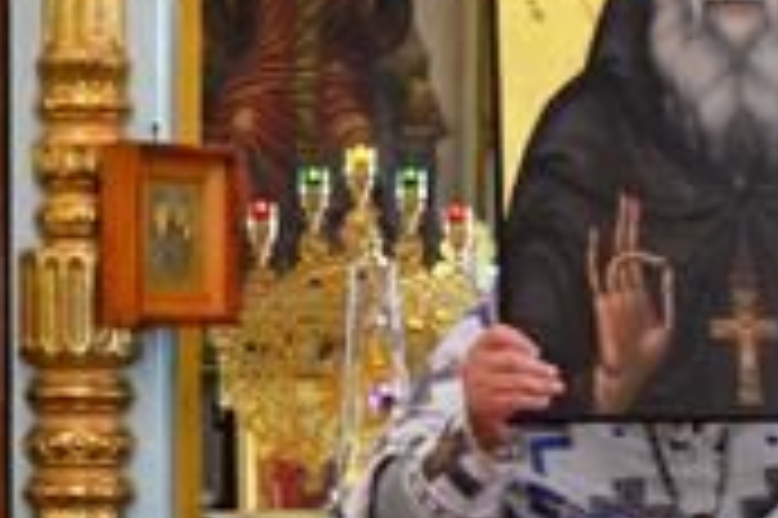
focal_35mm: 139
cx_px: 729
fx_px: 3001
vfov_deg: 9.8
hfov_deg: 14.6
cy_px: 559
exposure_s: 1/160
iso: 1600
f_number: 3.8
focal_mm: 20
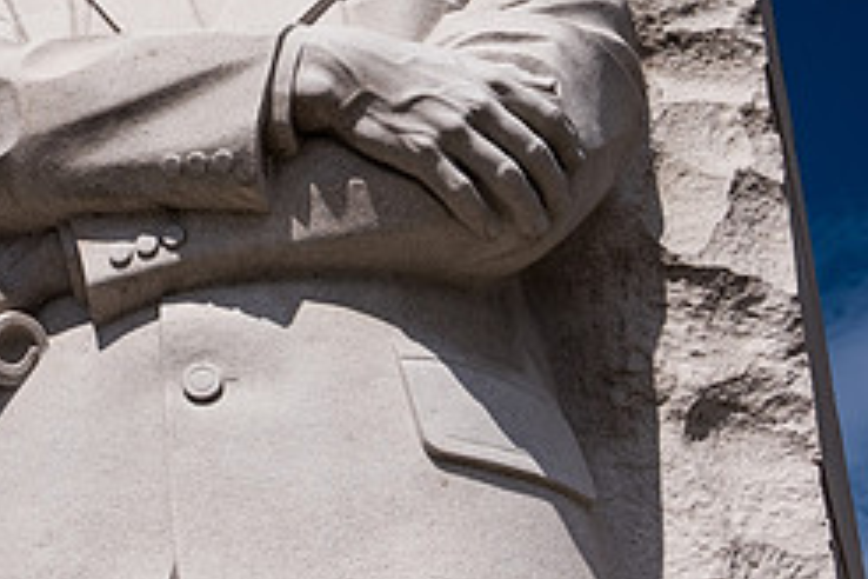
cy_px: -9
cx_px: 28
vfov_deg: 12.2
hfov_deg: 18.0
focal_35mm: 111
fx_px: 2676
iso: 160
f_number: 5
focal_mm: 31
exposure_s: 1/1800
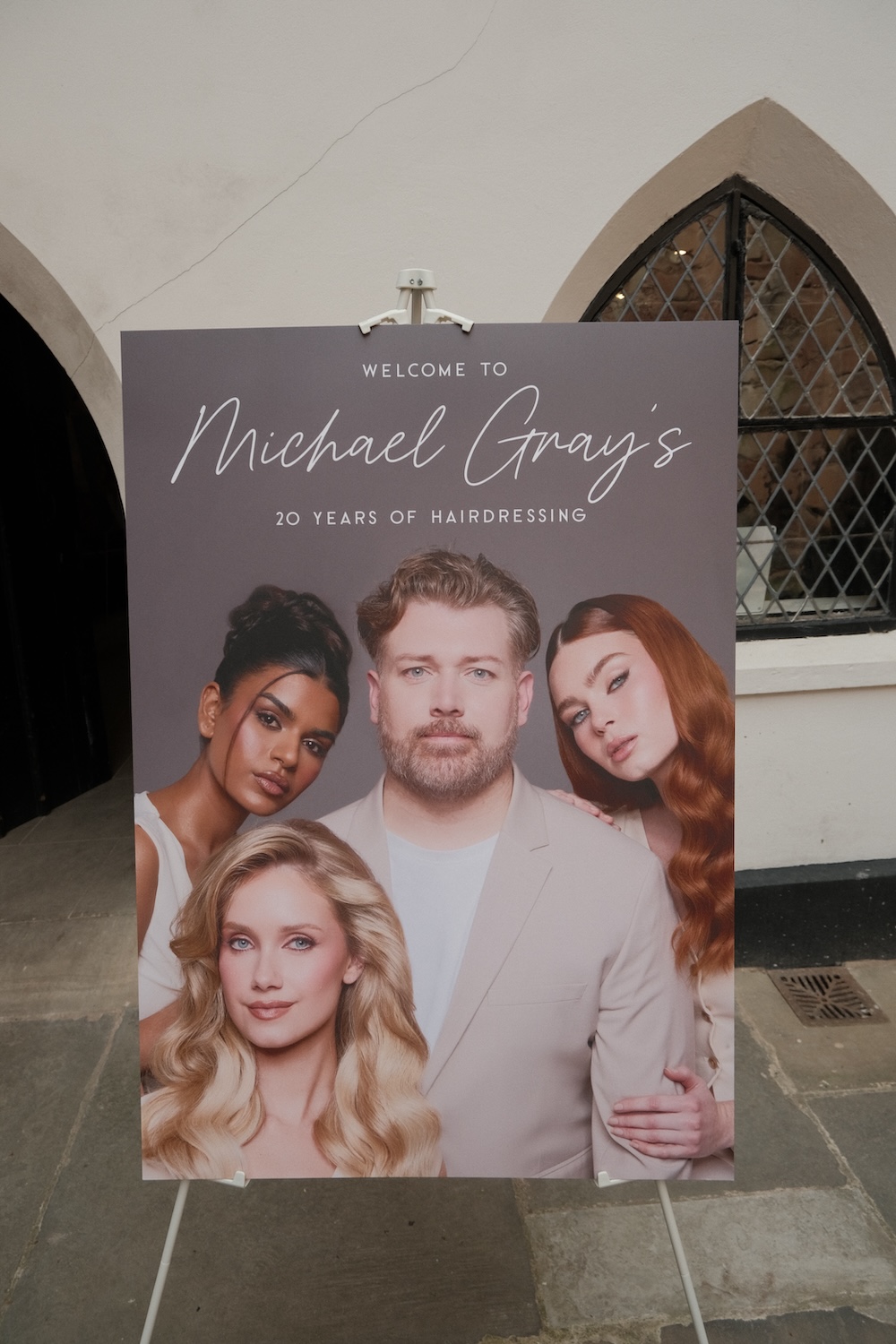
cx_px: 448
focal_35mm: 23
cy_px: 672
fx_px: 859
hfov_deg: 55.1
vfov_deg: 76.1
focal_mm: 15
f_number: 5.6
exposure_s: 1/350
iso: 500
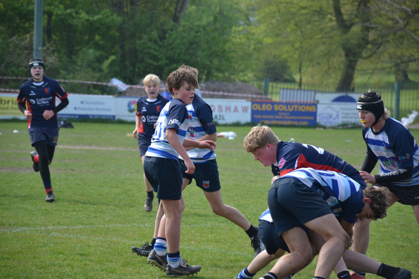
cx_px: 210
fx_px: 2445
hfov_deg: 9.8
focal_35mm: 210
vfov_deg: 6.5
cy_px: 140
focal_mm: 140
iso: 400
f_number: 5.6
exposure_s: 1/640
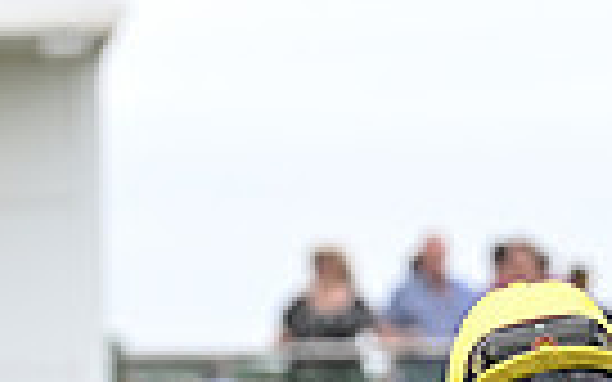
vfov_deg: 2.0
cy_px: 852
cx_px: 652
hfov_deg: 3.2
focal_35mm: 653
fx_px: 10891
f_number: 4.5
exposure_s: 1/800
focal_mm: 150
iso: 400
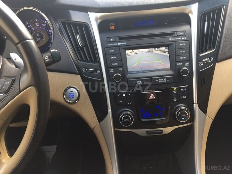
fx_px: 194
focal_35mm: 29
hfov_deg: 61.7
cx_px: 116
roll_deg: +4.2
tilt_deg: -29.4
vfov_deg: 48.2
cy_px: 87
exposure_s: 1/33
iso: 32
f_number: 2.2
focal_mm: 4.15
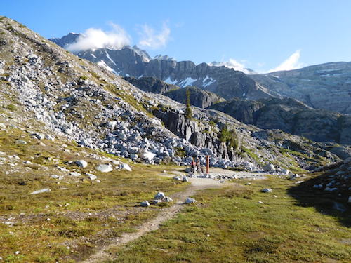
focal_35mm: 25
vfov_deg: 54.9
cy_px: 132
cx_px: 176
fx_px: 253
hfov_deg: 69.4
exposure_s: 1/500
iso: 125
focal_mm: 4.5
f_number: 3.4
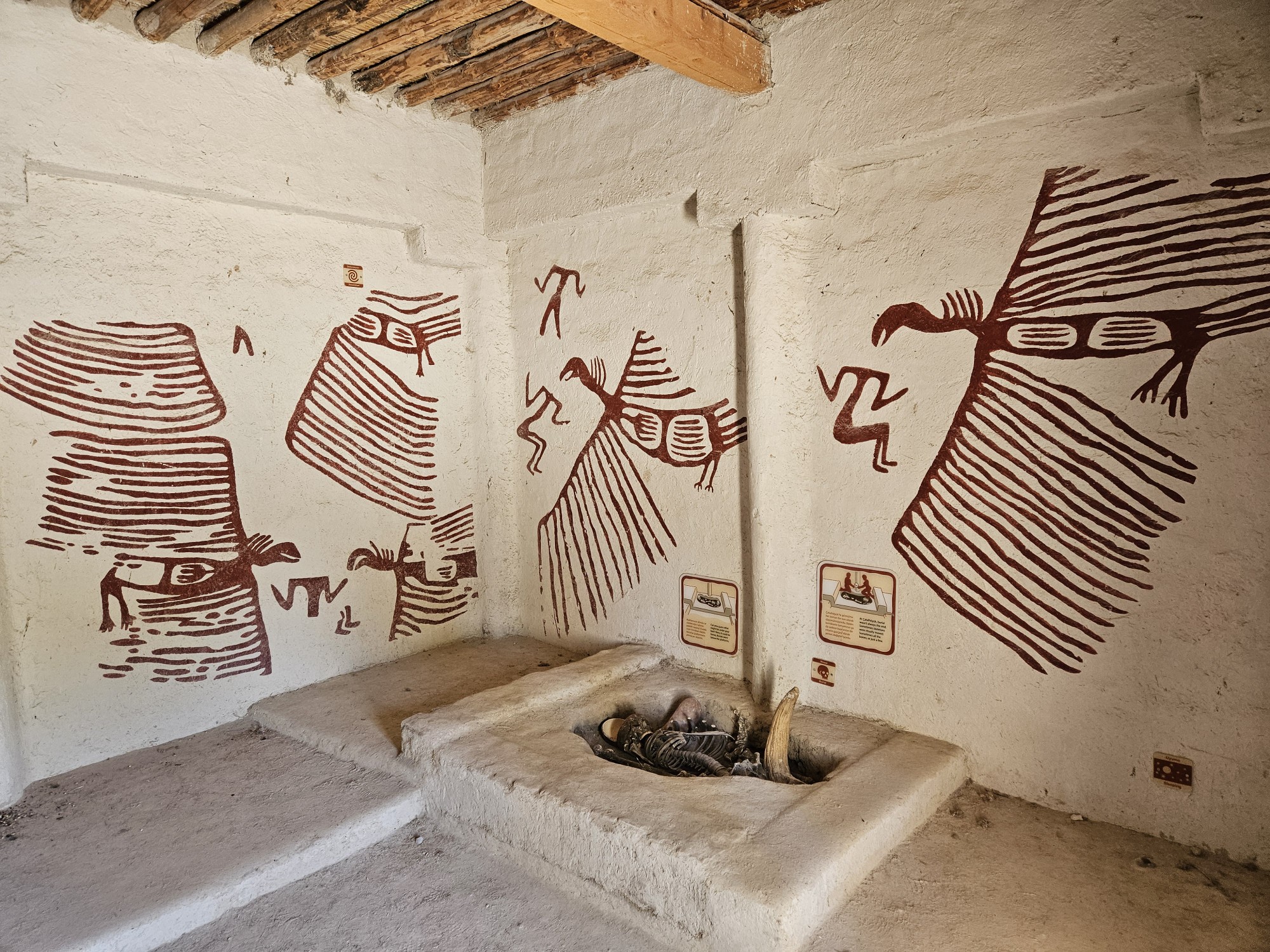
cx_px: 635
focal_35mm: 23
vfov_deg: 58.9
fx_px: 844
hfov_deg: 73.9
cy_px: 476
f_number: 1.8
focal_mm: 5.4
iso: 250
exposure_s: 1/100
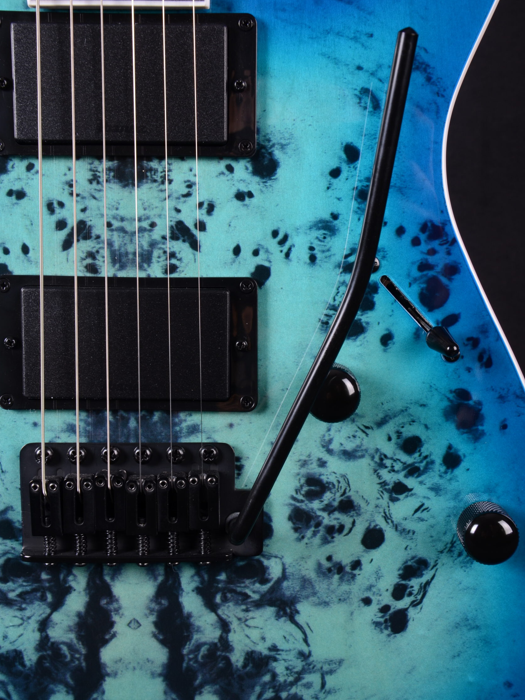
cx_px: 261
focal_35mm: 58
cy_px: 371
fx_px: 1164
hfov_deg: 25.4
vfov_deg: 33.5
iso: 200
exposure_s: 1/200
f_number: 11
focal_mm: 35
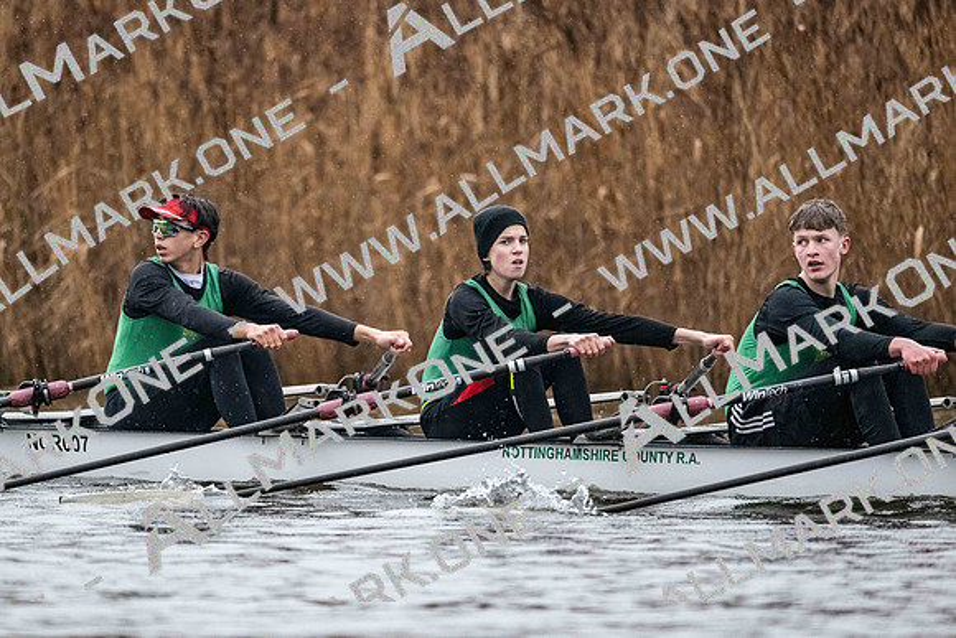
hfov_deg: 5.2
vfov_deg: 3.4
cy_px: 319
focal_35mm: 400
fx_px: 10624
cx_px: 478
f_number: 4.5
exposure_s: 1/1600
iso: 7200
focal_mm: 400
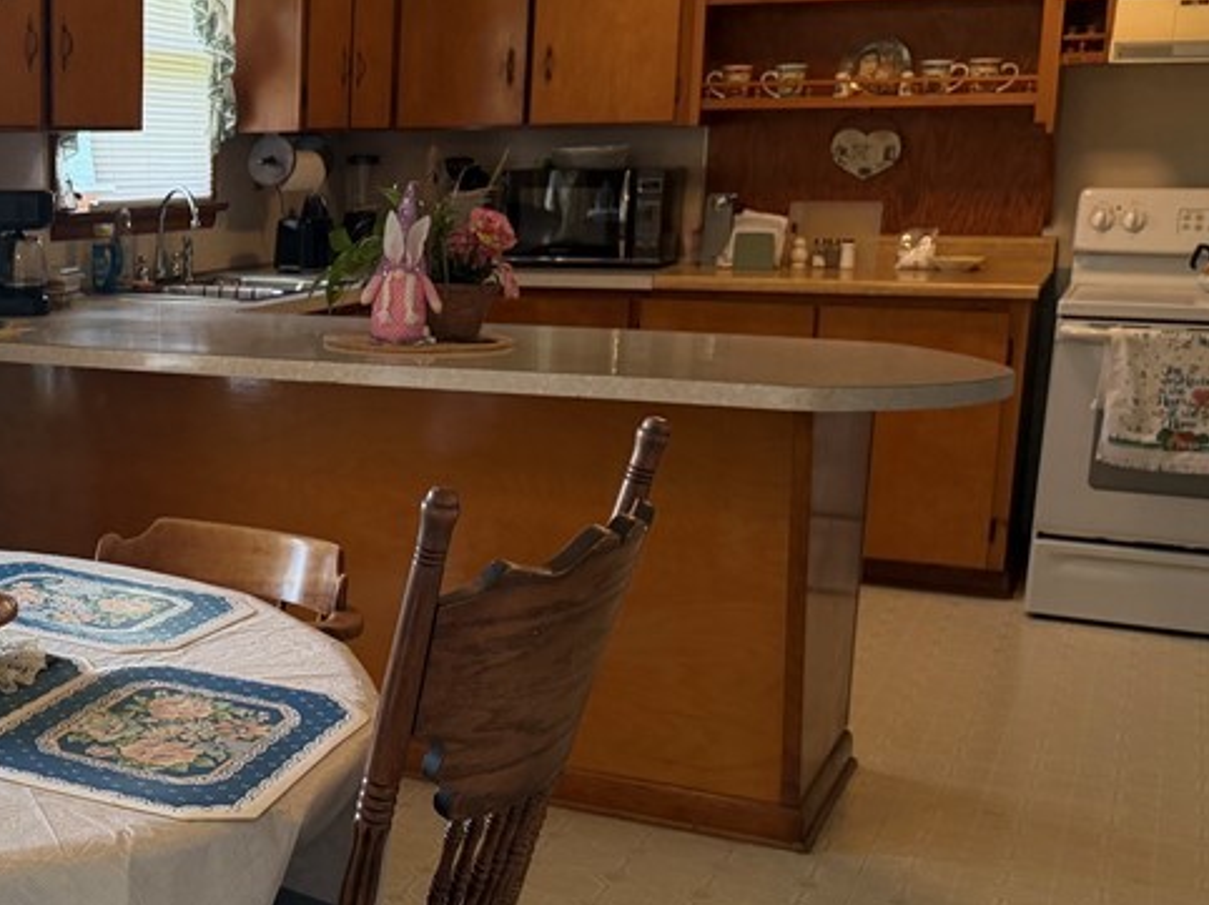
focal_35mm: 51
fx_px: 1780
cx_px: 30
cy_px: 514
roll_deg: +0.6
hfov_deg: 34.5
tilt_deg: -10.9
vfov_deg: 28.5
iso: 200
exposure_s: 1/120
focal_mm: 6.76
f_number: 1.78
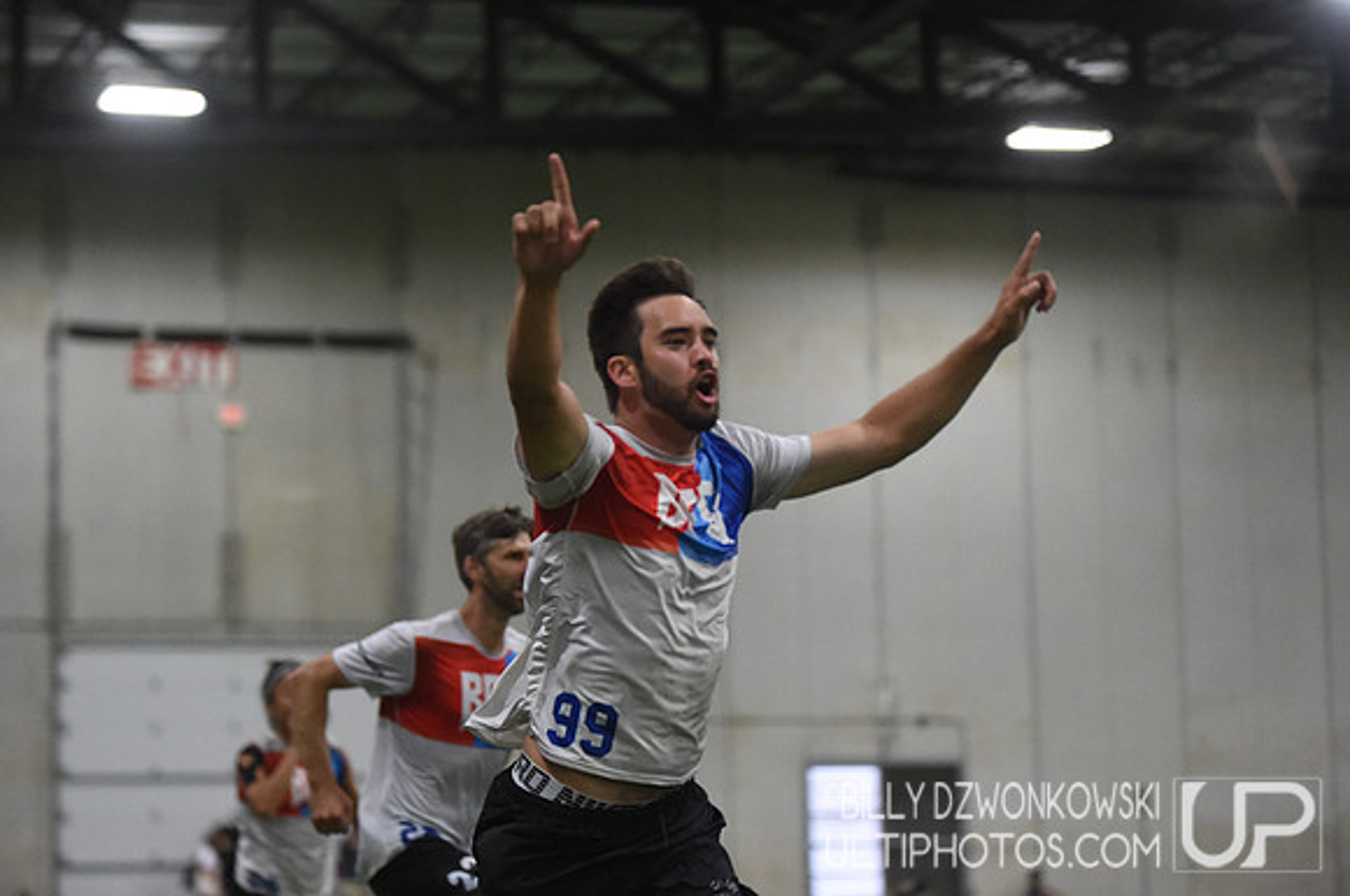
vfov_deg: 13.0
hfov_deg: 19.5
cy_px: 448
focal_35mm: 105
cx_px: 675
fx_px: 3932
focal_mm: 105
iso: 10000
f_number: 2.8
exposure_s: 1/640
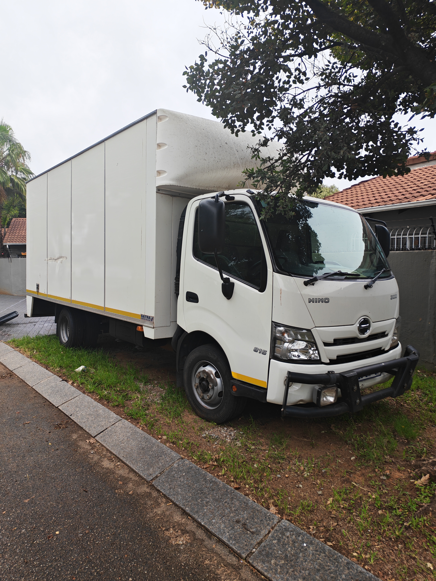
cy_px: 290
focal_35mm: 24
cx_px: 218
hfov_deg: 56.8
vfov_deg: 71.6
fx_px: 403
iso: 50
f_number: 1.9
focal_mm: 6.12
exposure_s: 1/320
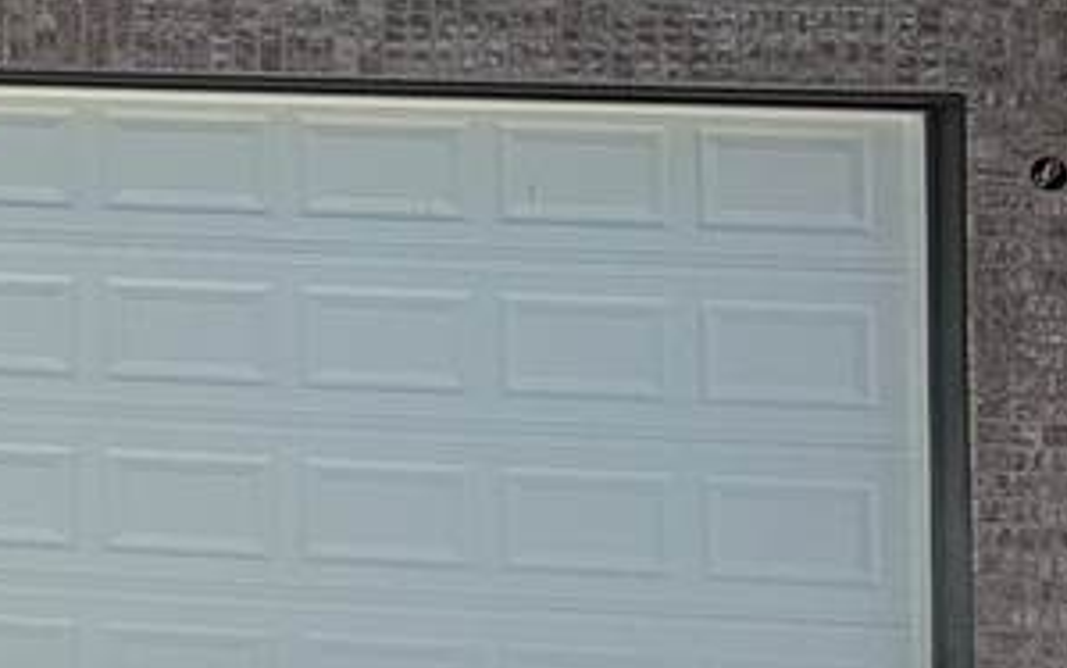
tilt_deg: +8.3
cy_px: -14
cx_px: -906
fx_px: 3170
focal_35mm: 109
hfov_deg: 15.9
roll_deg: -3.8
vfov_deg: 11.9
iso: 80
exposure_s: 1/4762
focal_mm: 6.86
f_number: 1.78
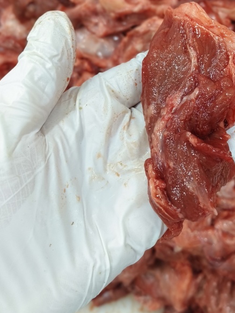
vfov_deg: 43.6
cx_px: 212
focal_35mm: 42
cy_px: 86
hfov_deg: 32.6
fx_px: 380
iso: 668
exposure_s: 1/100
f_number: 4
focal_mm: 5.6
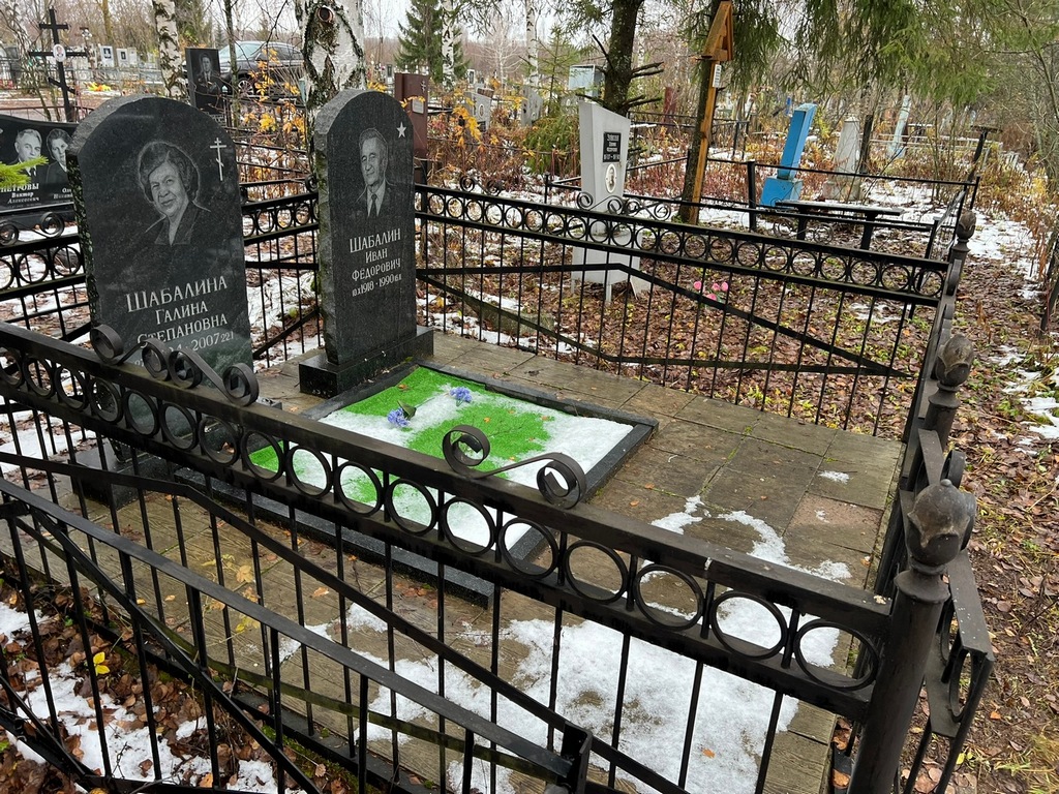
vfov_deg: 53.1
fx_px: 795
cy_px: 397
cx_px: 530
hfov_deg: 67.3
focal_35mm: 26
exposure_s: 1/121
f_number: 1.5
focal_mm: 5.7
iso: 80
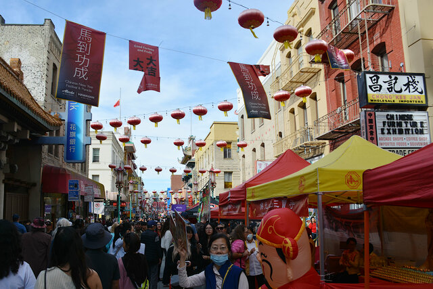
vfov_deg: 48.0
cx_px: 216
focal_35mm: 27
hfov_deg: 67.4
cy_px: 144
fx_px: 325
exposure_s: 1/250
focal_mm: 18
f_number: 8
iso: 180
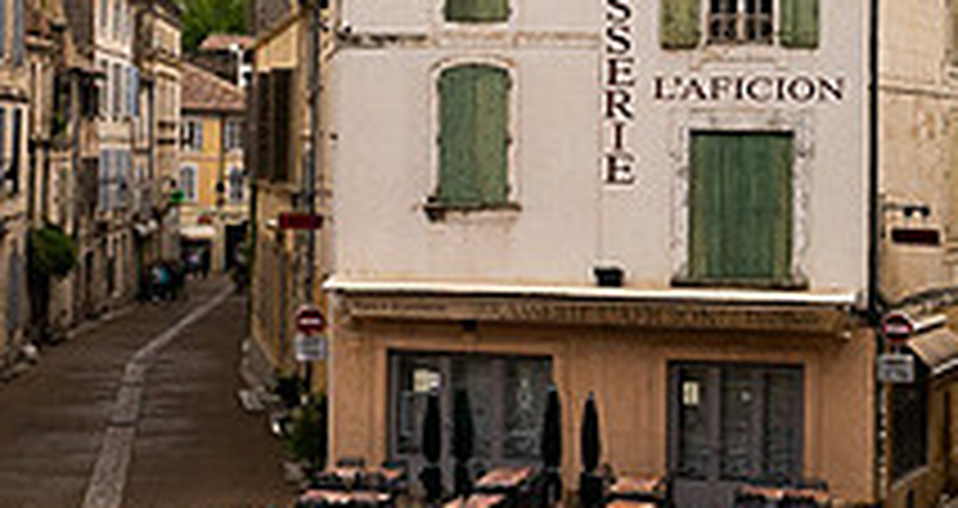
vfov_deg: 14.2
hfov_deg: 26.5
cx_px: 531
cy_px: 113
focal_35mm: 81
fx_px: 2030
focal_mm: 28
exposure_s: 1/640
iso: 1600
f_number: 11
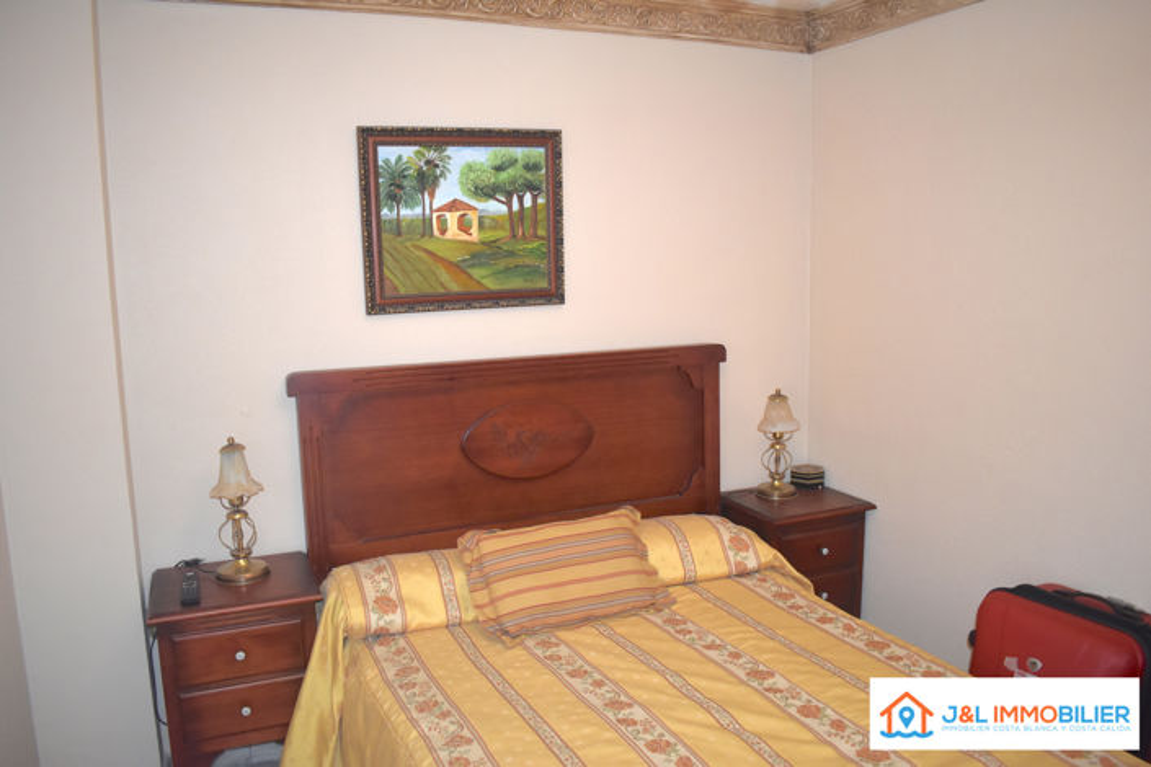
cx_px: 576
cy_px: 384
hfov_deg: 67.4
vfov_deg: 47.9
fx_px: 863
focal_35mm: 27
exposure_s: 1/125
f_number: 3.5
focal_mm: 18
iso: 900
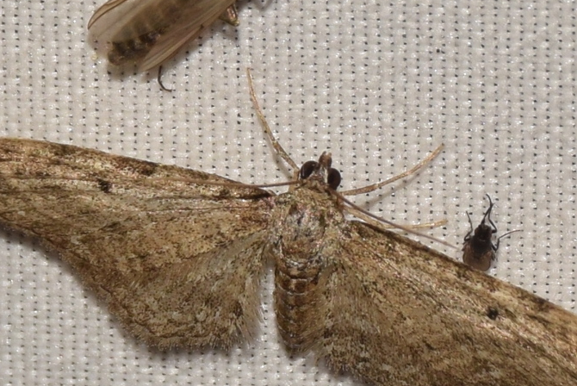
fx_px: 4812
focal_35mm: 300
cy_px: 263
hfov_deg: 6.9
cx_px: 298
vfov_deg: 4.6
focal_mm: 140
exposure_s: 1/160
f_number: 10
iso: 125
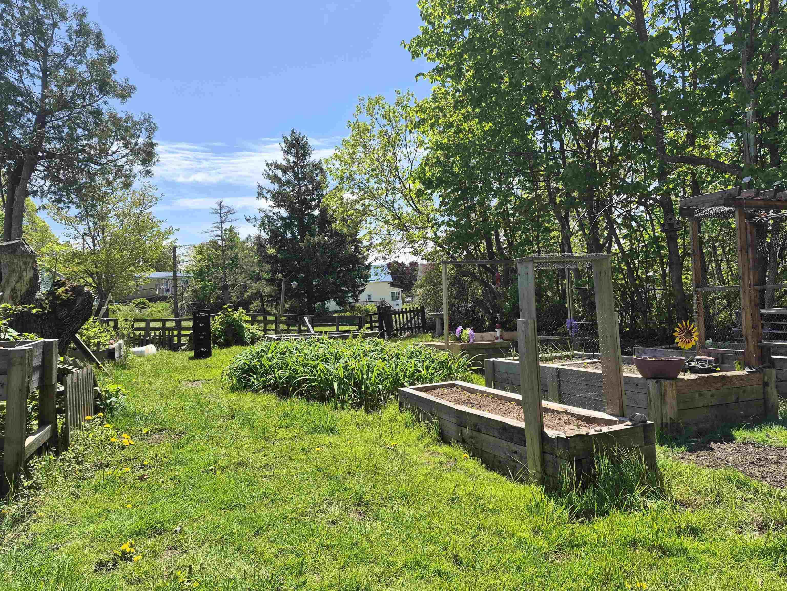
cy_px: 296
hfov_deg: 73.9
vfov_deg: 58.9
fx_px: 523
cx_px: 394
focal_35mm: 23
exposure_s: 1/4112
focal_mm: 5.4
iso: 80
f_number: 1.8
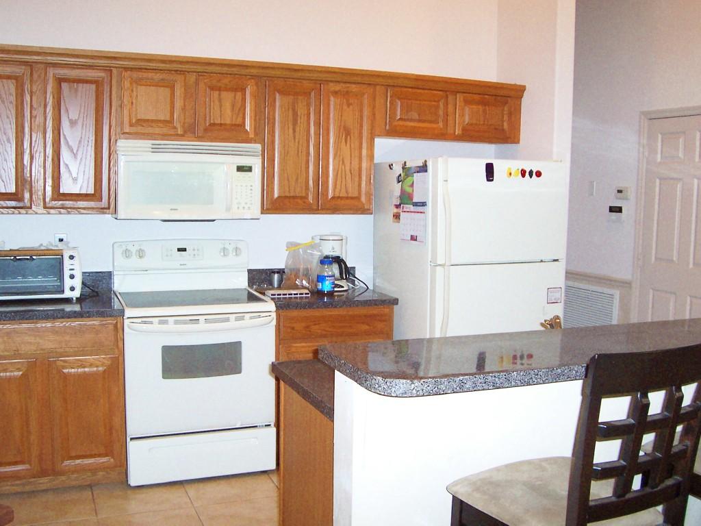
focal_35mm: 37
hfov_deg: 50.1
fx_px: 749
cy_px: 263
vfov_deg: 38.7
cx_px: 350
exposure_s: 1/60
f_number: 2.8
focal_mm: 5.6
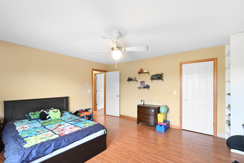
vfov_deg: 77.3
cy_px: 84
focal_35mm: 15
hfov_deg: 100.4
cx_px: 126
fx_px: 102
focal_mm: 14
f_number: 14
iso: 4000
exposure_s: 1/5
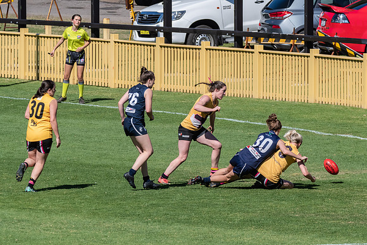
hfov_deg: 4.5
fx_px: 4632
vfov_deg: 3.0
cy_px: 98
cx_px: 221
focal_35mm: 454
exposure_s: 1/3200
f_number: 10
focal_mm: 250
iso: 800
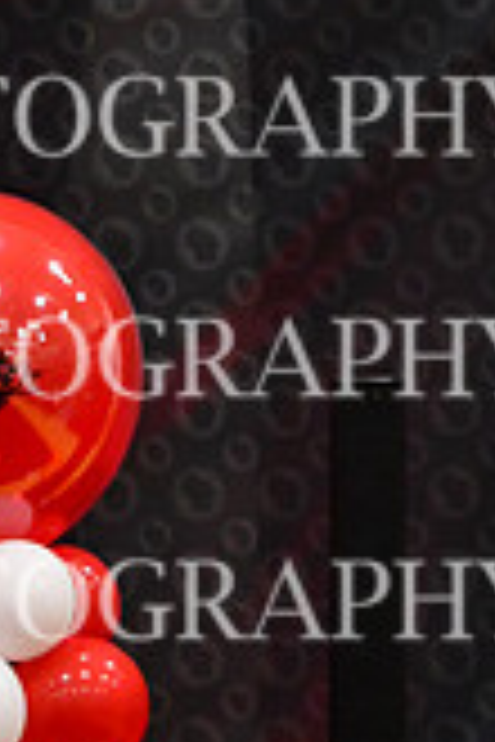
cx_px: -322
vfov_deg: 2.3
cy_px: 962
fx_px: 18499
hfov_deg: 1.5
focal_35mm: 897
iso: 4000
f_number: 3.5
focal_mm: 170
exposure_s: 1/500
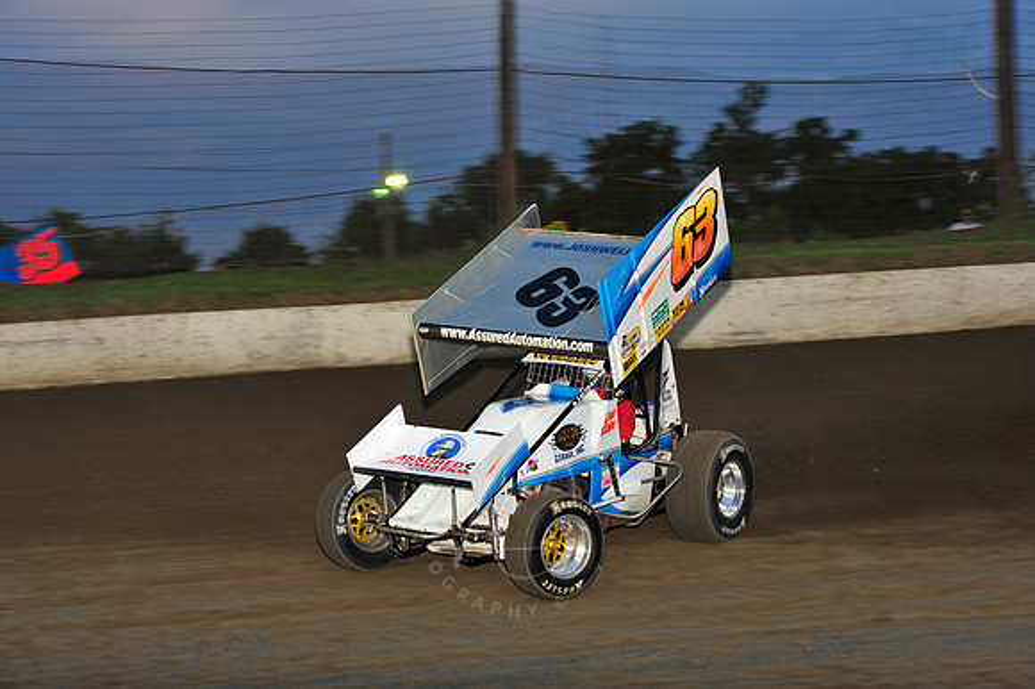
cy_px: 344
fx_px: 2643
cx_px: 518
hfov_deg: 22.2
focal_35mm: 92
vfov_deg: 14.8
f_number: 6.3
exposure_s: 1/320
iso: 640
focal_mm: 92
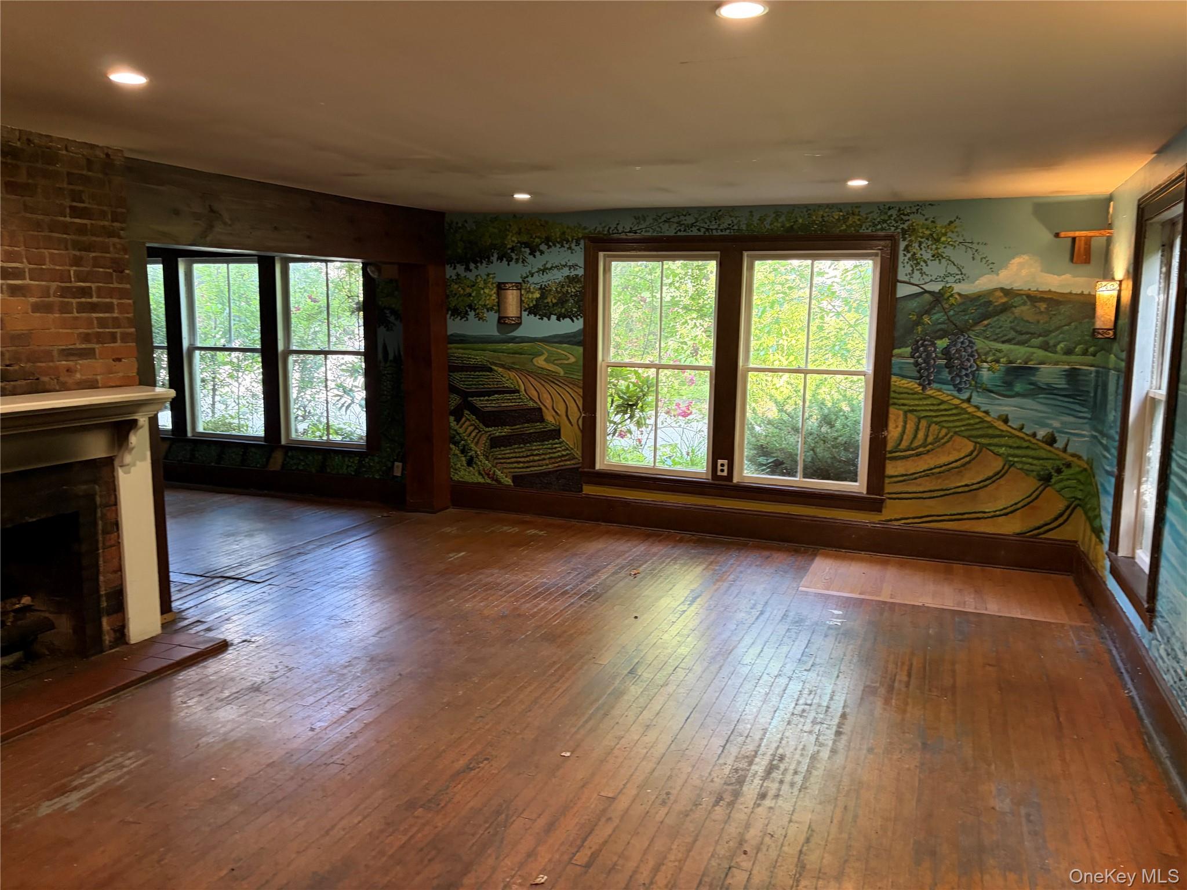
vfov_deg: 53.1
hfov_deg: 67.3
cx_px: 594
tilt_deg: -7.6
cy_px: 445
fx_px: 892
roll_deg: +0.3
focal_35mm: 26
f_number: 1.6
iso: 250
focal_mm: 5.96
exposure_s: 1/60
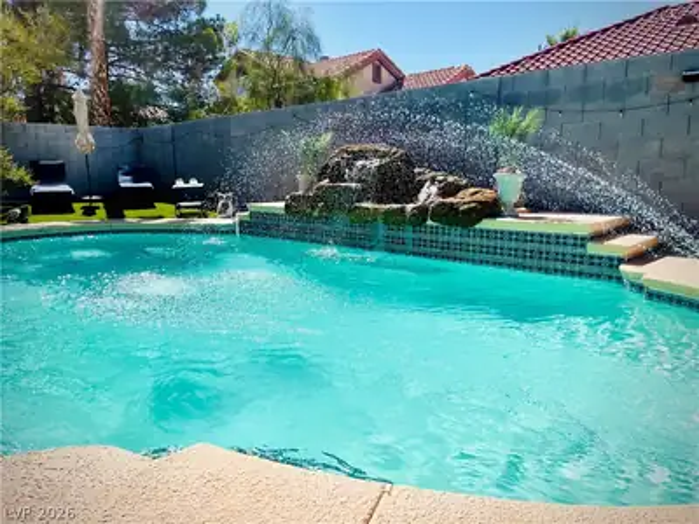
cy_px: 262
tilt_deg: -10.5
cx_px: 350
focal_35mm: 26
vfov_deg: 53.1
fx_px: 525
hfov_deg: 67.3
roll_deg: +0.6
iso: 32
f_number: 1.6
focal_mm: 5.1
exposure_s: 1/5618
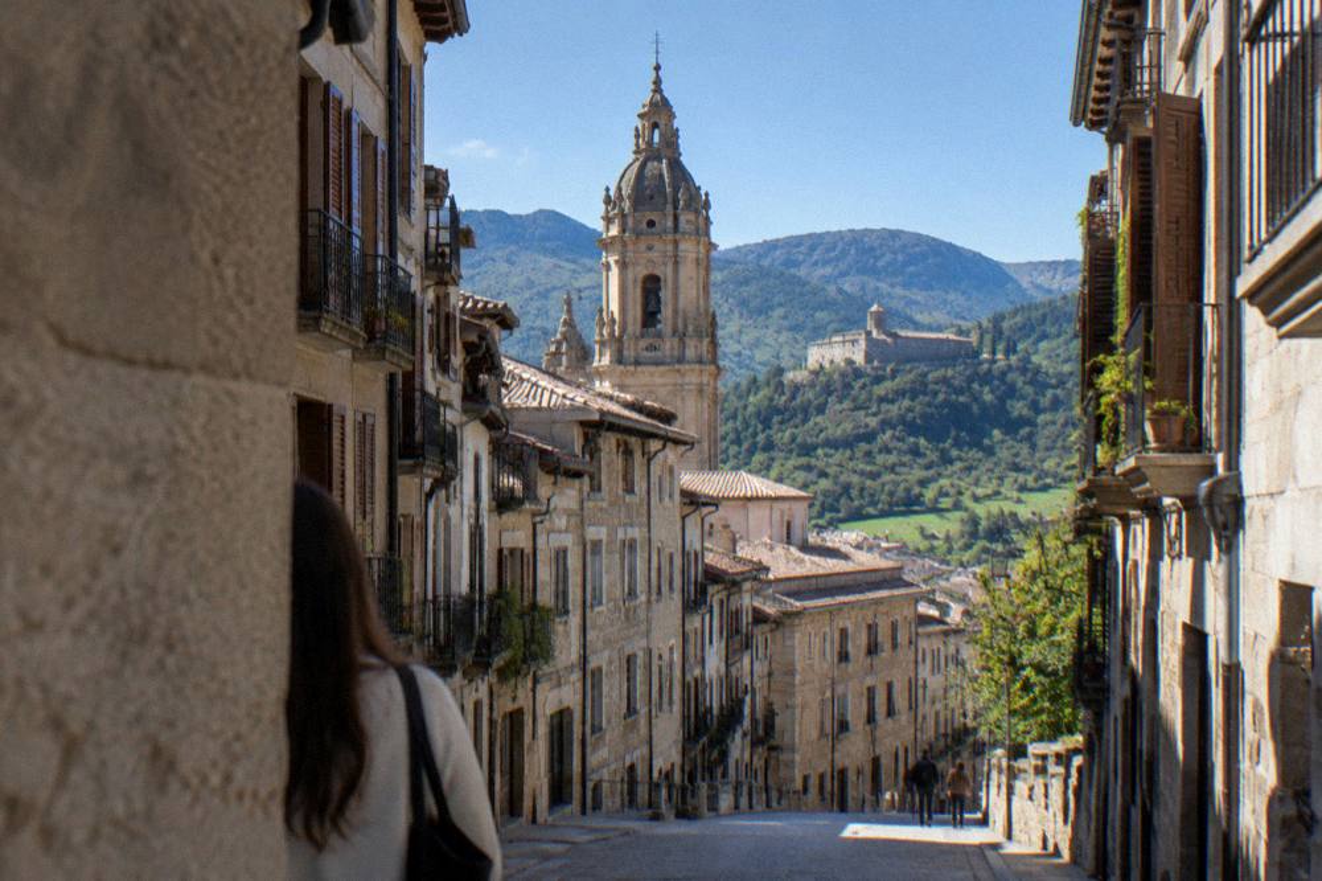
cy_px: 440
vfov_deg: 37.8
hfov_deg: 54.5
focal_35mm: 35
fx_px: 1285
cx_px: 661
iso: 500
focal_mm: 35
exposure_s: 1/400
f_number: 9
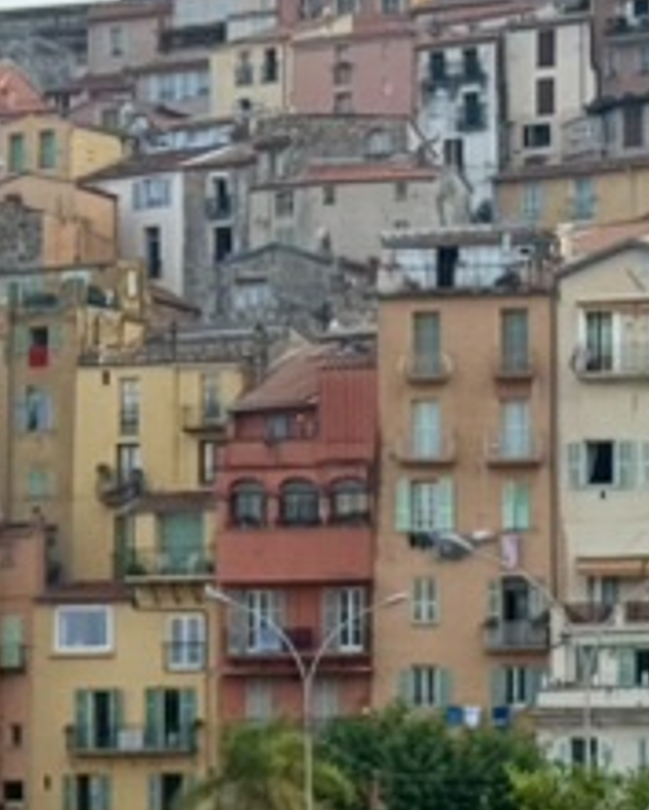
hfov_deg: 7.0
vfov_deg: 8.9
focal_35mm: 217
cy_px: 649
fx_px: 5207
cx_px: -381
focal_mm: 6.76
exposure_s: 1/2762
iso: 64
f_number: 1.78
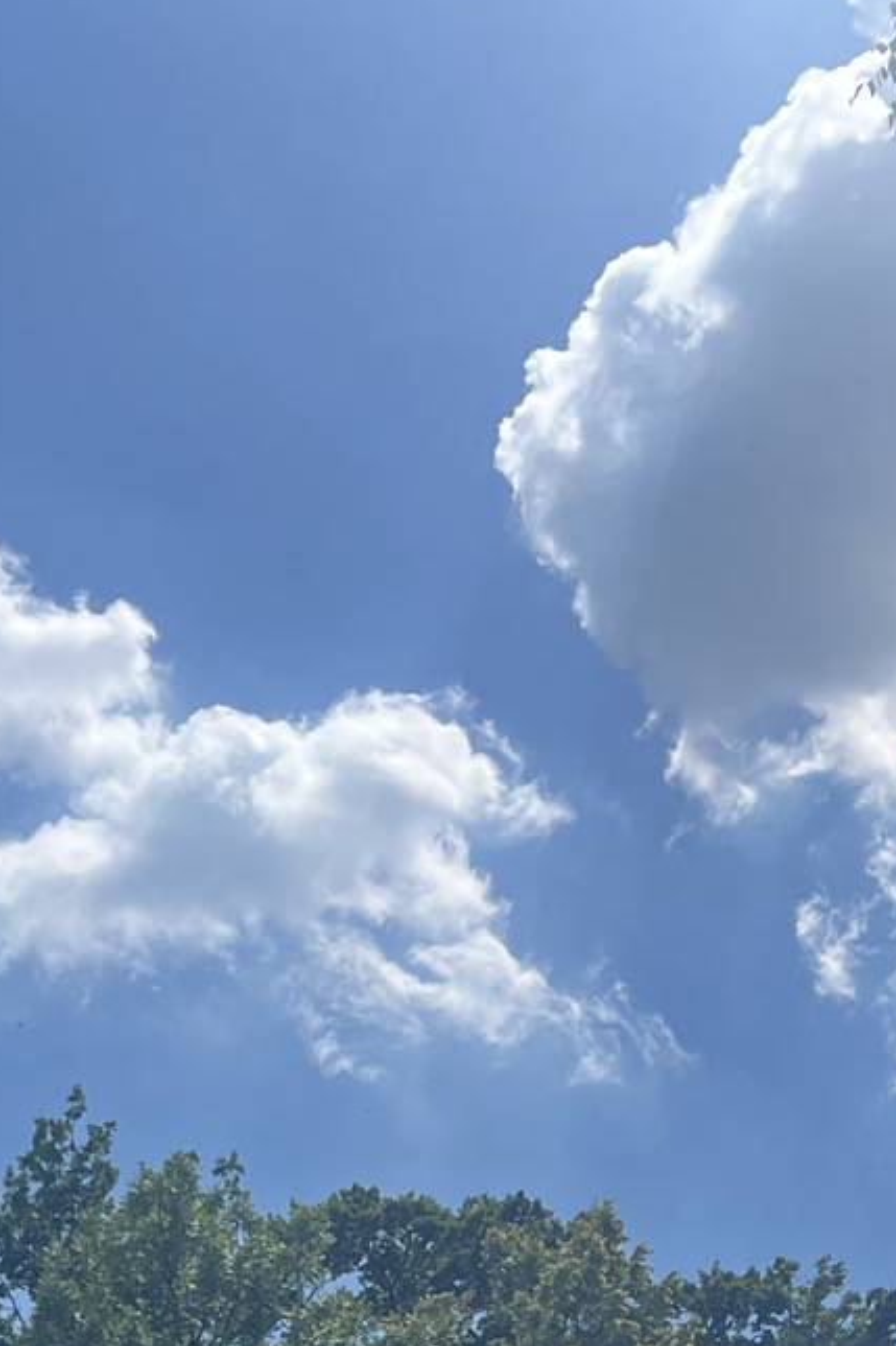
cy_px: 1517
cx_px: 904
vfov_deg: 22.7
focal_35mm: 84
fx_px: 3137
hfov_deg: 15.9
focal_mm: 5.1
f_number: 1.6
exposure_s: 1/7353
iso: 50
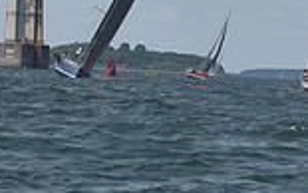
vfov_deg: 3.4
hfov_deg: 5.6
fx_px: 3140
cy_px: -372
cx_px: -75
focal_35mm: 374
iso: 320
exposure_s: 1/800
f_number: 9
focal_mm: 98
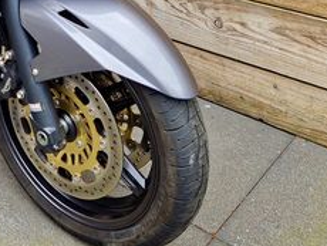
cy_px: -73
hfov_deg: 27.5
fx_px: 605
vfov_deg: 20.9
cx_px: -38
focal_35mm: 64
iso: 50
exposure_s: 1/226
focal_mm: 5.4
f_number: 1.8
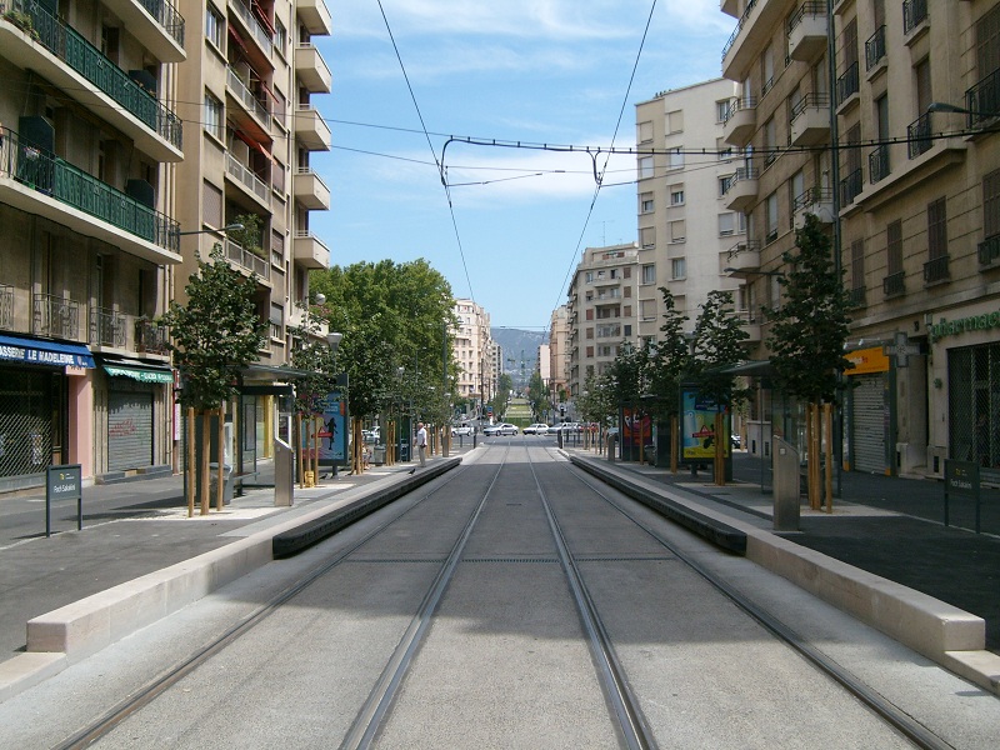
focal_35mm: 35
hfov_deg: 52.6
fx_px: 1011
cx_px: 500
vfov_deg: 40.7
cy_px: 375
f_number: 7.1
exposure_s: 1/250
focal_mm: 5.8
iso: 80
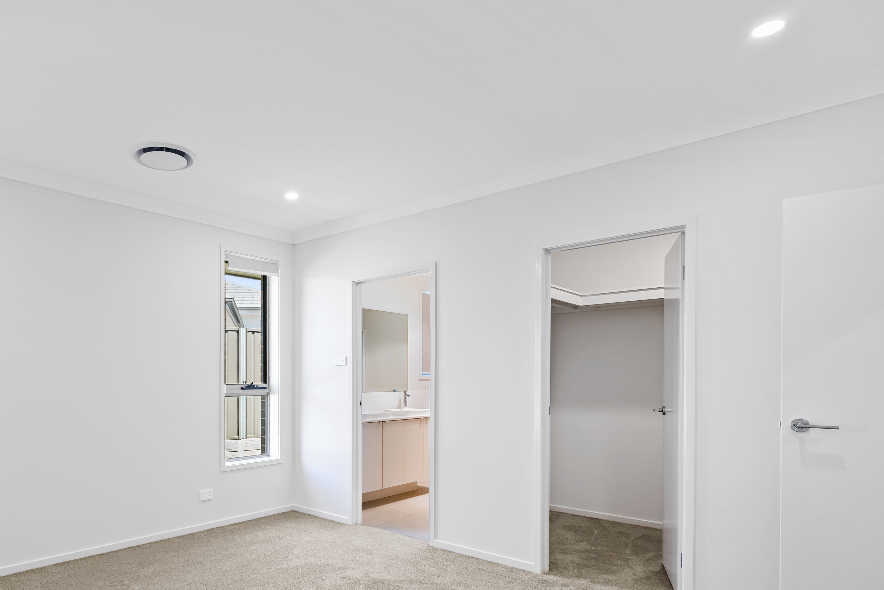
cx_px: 278
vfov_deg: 58.4
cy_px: 386
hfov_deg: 77.9
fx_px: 516
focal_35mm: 21
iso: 100
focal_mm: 14
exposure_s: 1/10
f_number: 4
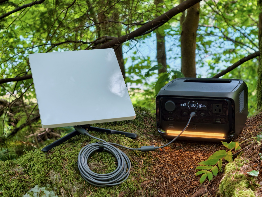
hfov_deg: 23.0
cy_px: 98
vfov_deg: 17.4
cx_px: 131
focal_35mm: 85
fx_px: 644
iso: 171
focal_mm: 22.48
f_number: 2.67
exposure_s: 1/100
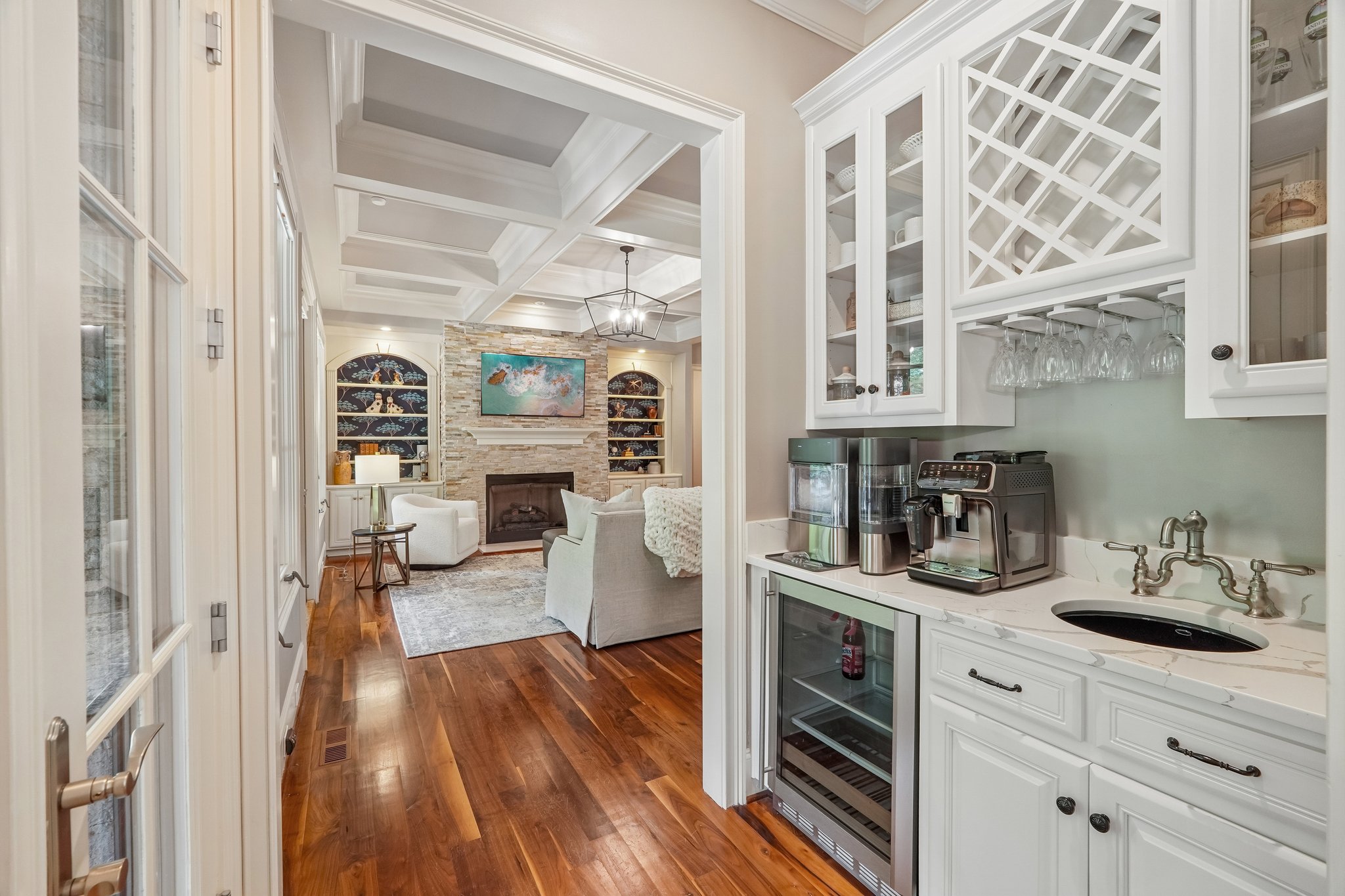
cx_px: 672
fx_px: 560
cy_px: 448
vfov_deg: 77.3
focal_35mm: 15
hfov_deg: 100.4
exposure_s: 1/3.33
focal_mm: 10
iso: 400
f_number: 8
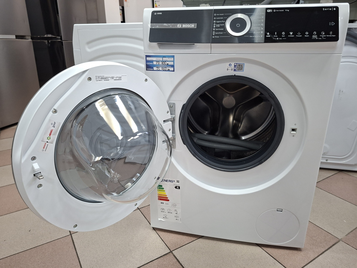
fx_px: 237
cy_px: 134
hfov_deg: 73.9
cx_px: 178
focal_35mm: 23
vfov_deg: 58.9
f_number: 1.8
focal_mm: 5.54
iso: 250
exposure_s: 1/50
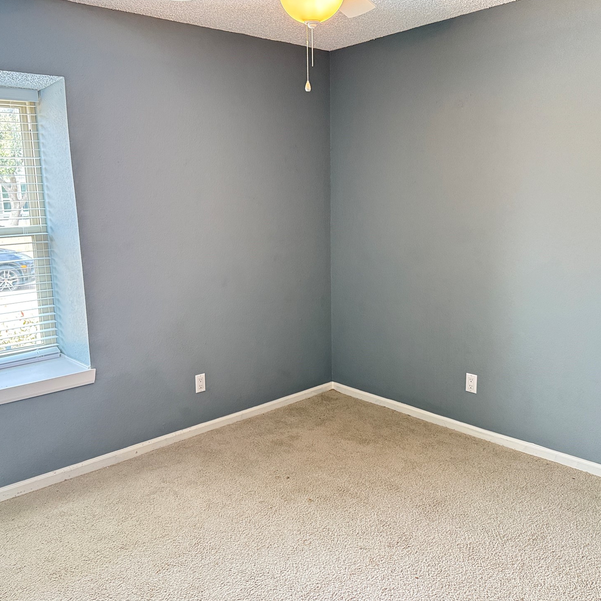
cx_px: 277
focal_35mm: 30
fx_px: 589
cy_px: 306
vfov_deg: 54.0
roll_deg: +1.5
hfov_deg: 54.0
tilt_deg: -9.5
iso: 400
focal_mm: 6.76
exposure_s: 1/60
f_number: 1.78
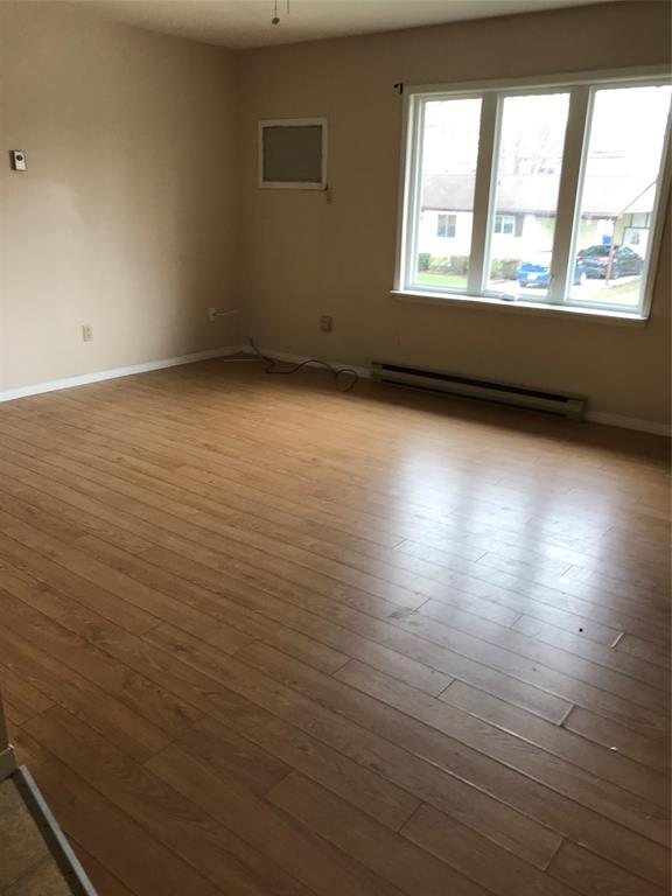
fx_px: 725
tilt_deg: -17.8
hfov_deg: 49.7
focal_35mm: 28
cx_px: 336
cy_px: 448
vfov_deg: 63.4
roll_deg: -0.5
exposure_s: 1/60
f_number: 1.8
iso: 32
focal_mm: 3.99
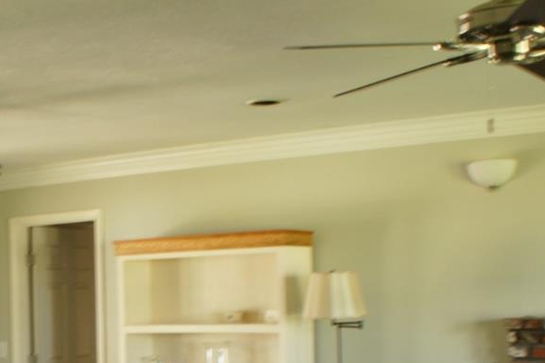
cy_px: 335
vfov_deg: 19.1
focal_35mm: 70
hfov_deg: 27.6
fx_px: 1060
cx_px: 37
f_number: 8
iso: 400
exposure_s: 1/5
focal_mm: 18
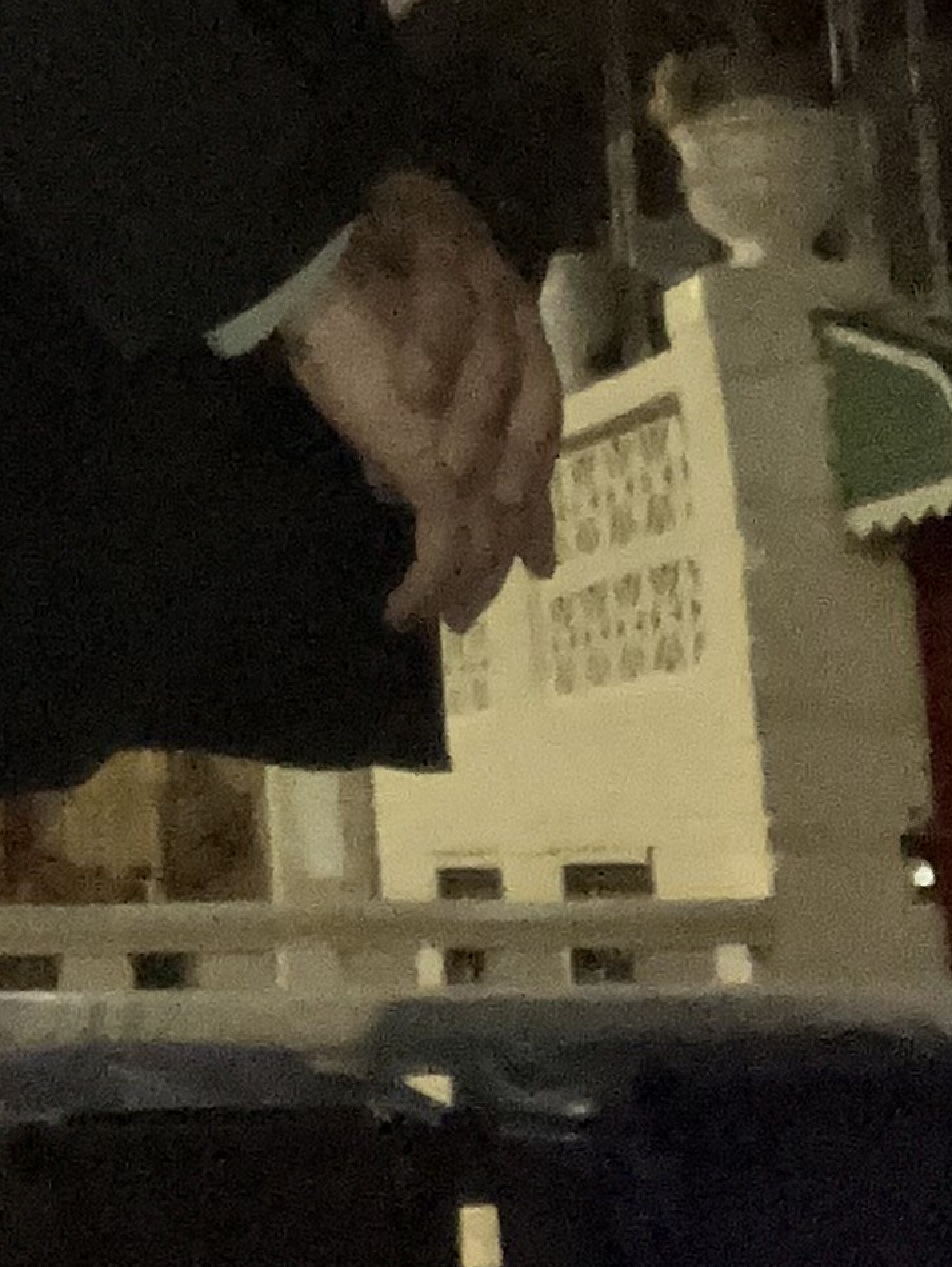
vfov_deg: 18.5
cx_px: -409
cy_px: 68
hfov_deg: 13.5
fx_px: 3808
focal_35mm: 104
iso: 1000
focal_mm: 2.87
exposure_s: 1/16
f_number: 2.2
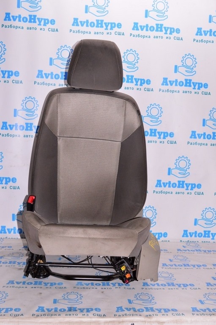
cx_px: 108
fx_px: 351
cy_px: 162
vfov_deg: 49.6
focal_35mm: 39
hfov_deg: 34.2
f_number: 8
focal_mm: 26
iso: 1600
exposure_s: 1/200
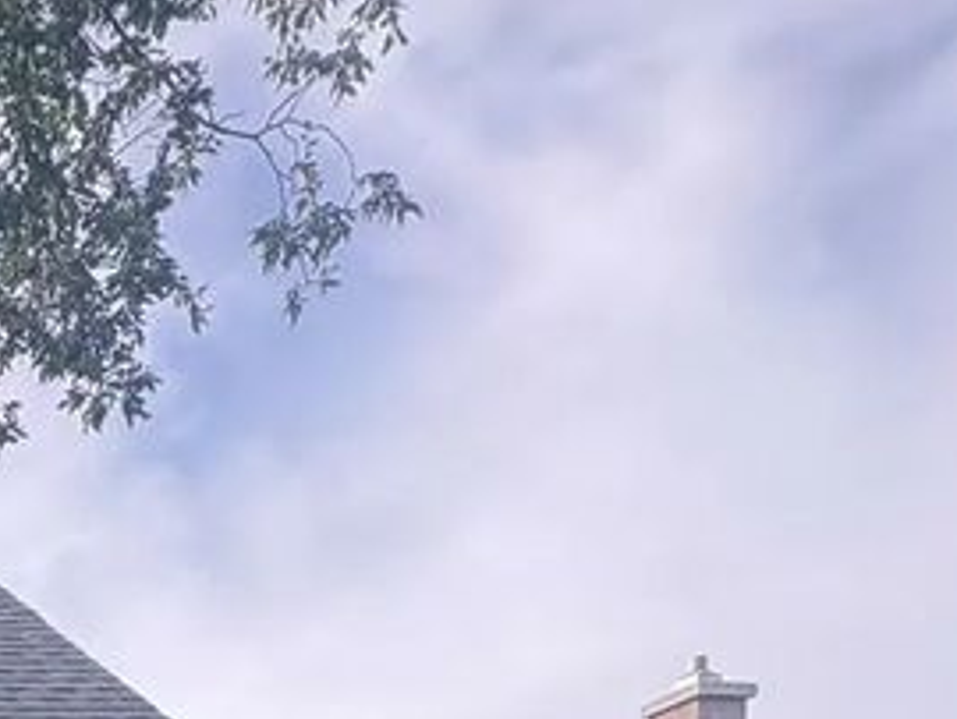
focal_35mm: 53
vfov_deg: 20.0
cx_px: -634
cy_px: 1300
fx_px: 1467
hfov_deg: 23.9
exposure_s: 1/230
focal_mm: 2.22
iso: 40
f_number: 2.2
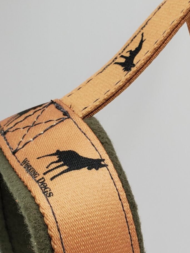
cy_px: 177
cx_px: 191
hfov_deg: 19.6
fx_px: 534
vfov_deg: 26.5
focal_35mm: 73
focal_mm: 4.3
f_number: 2.4
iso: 50
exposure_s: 1/118
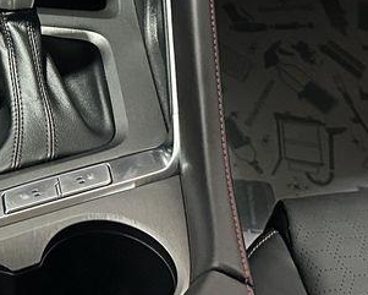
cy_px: -207
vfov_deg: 12.7
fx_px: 1220
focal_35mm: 112
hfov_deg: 16.6
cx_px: -37
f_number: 1.78
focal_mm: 6.86
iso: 500
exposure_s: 1/50
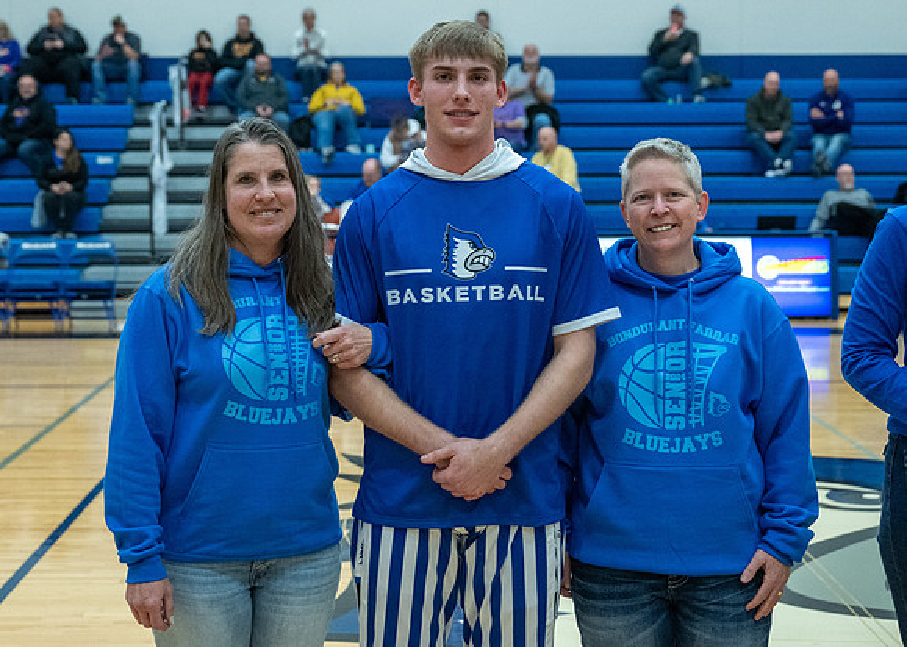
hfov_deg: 29.7
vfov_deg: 21.2
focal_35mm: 66
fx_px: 1711
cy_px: 153
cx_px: 419
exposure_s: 1/500
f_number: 3.2
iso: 2500
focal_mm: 38
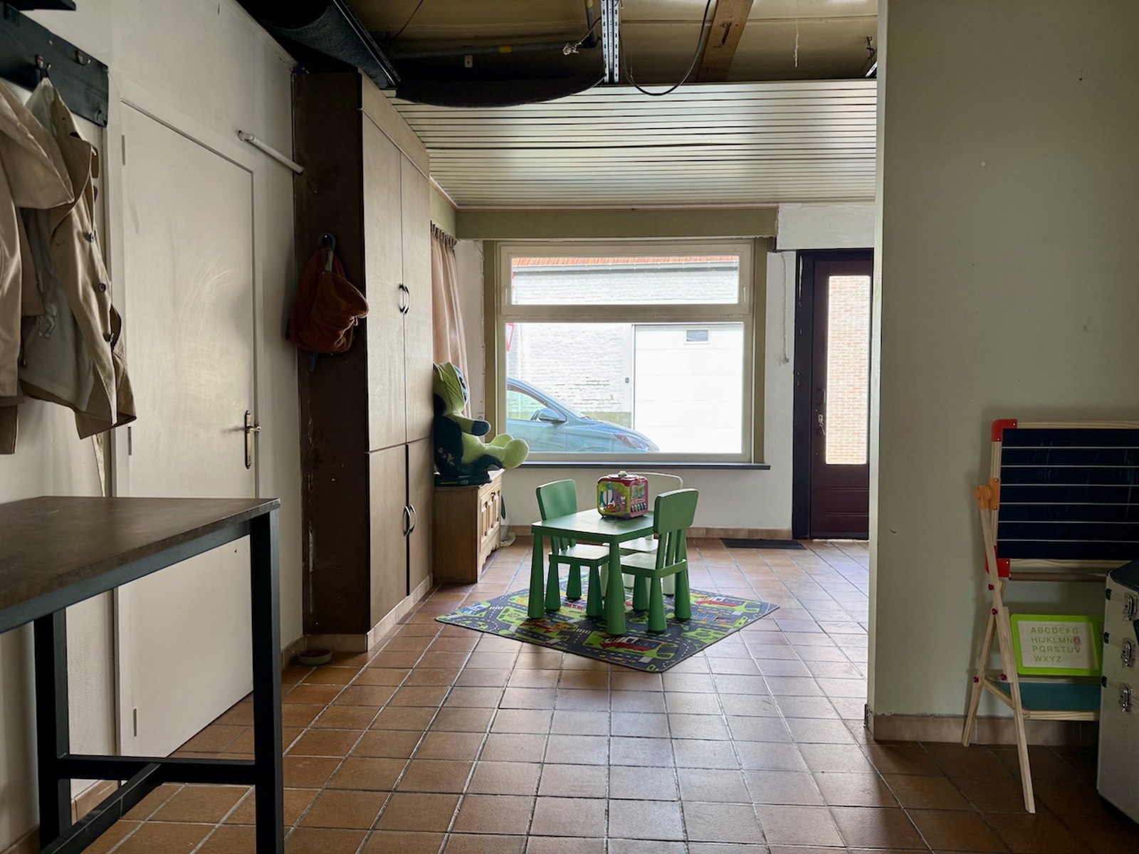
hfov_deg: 71.6
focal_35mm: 24
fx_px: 790
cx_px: 570
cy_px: 427
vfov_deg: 56.8
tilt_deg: -2.5
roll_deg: -0.2
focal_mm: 6.76
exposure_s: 1/232
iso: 125
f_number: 1.78
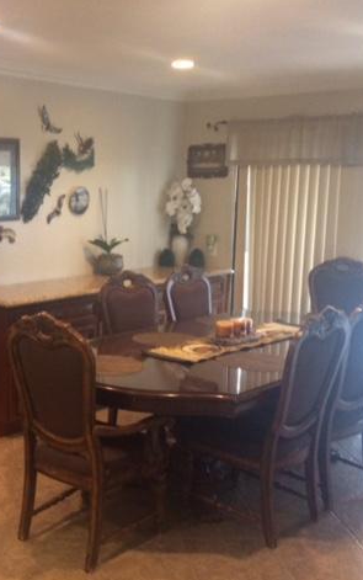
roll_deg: -0.7
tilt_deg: -9.3
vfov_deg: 43.5
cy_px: 292
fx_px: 727
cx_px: 43
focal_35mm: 46
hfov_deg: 27.1
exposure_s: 1/24
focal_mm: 3.3
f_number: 2.4
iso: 160
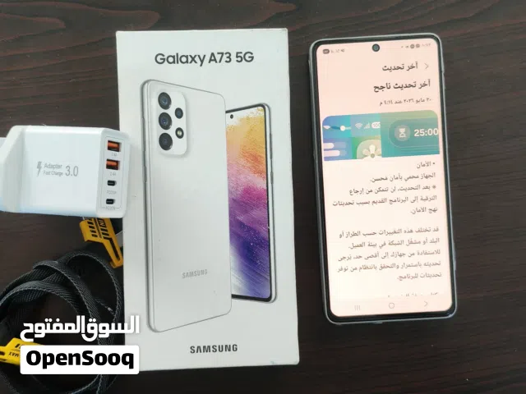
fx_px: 653
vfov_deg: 33.6
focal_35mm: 43
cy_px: 197
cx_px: 263
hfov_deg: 43.9
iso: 1250
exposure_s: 1/100
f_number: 1.9
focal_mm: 6.12
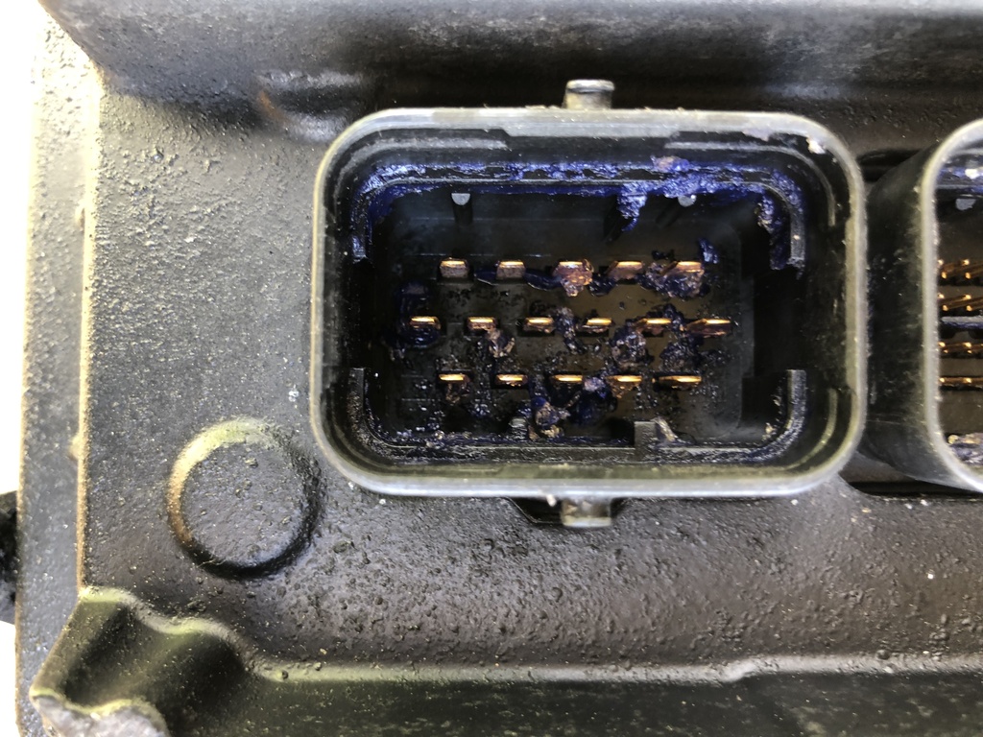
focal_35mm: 28
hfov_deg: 63.4
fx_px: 795
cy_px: 368
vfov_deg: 49.7
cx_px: 492
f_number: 1.8
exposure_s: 1/20
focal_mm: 4
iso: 40
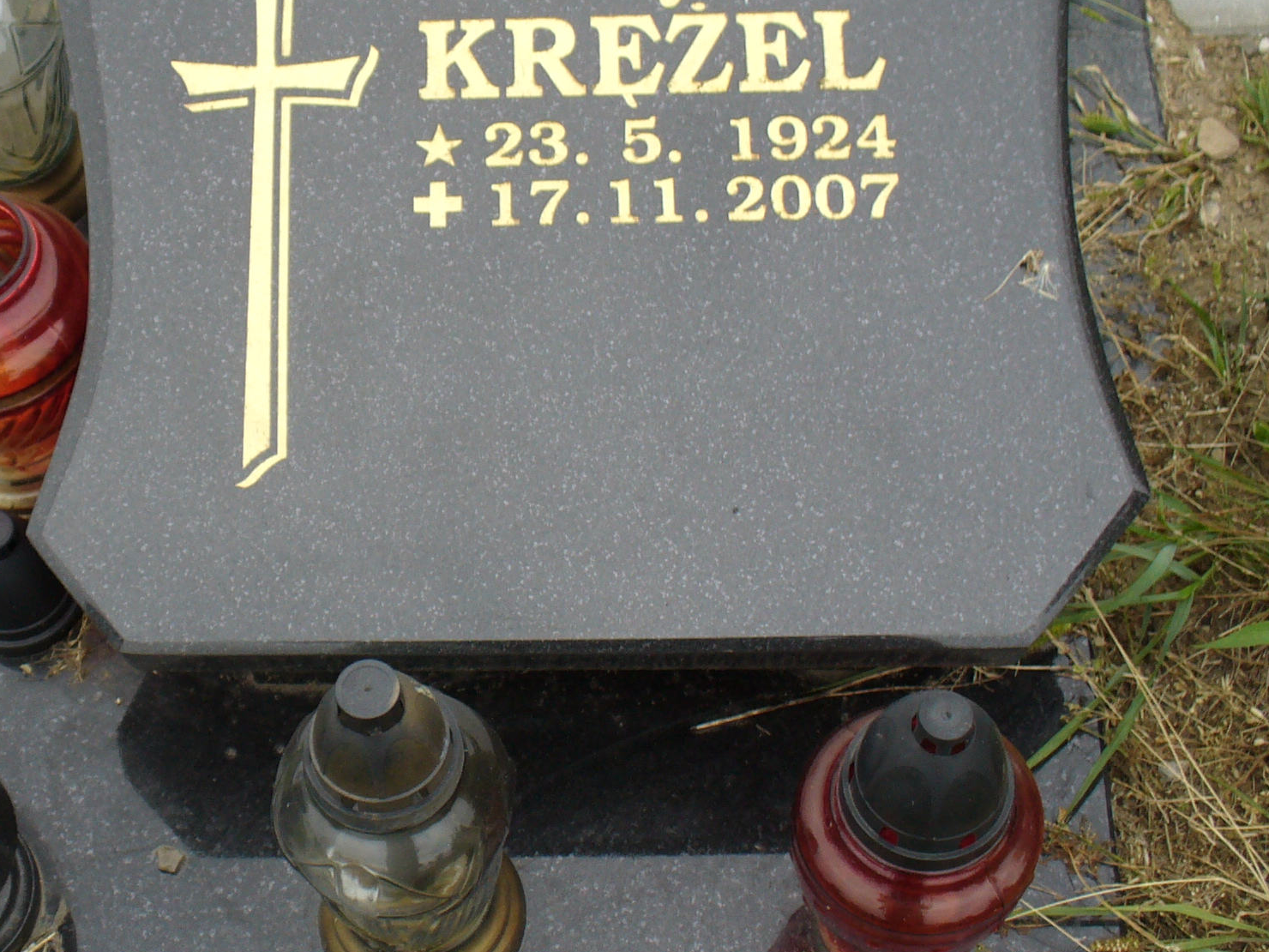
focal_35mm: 64
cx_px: 379
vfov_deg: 22.9
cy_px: 402
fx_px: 2346
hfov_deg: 29.9
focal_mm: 6.1
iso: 80
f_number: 2.8
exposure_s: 1/320
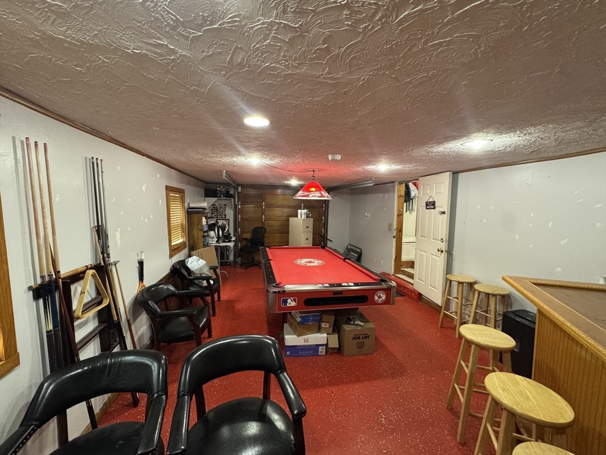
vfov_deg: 85.7
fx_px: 245
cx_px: 303
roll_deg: -1.9
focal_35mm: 14
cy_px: 228
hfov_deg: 102.1
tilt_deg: -5.8
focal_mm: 2.22
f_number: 2.2
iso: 400
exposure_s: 1/60
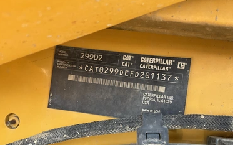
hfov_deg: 58.1
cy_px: 84
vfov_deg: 38.2
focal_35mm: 33
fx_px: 210
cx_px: 121
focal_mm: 3
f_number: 1.8
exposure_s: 1/118
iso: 64
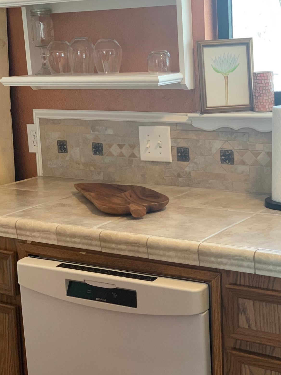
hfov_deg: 21.9
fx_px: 725
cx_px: 161
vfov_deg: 29.0
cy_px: 181
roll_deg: +3.3
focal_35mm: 67
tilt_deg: -10.6
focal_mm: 6
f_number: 2.4
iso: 125
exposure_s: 1/61
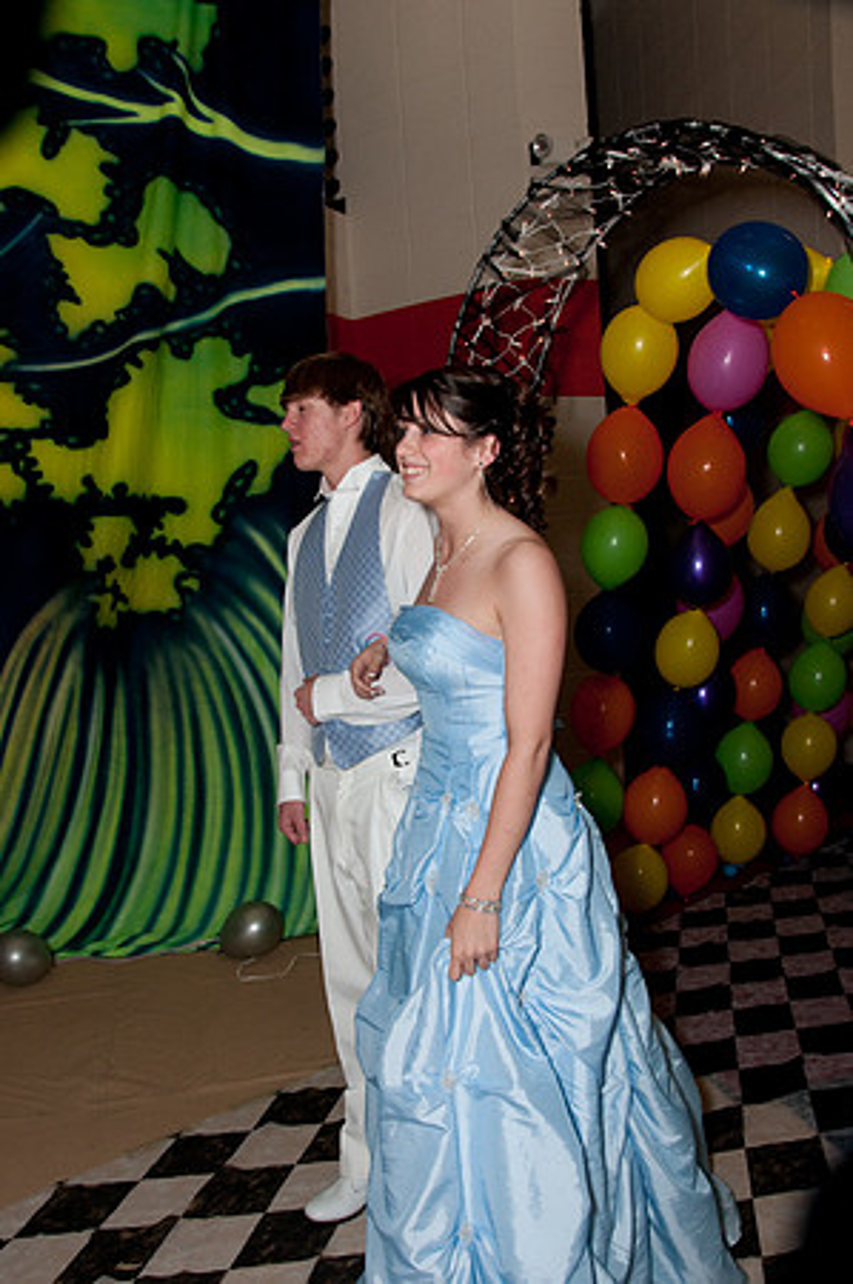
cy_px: 642
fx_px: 962
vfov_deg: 67.4
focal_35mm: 27
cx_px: 426
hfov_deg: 47.8
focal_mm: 18
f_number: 8
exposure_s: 1/180
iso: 400
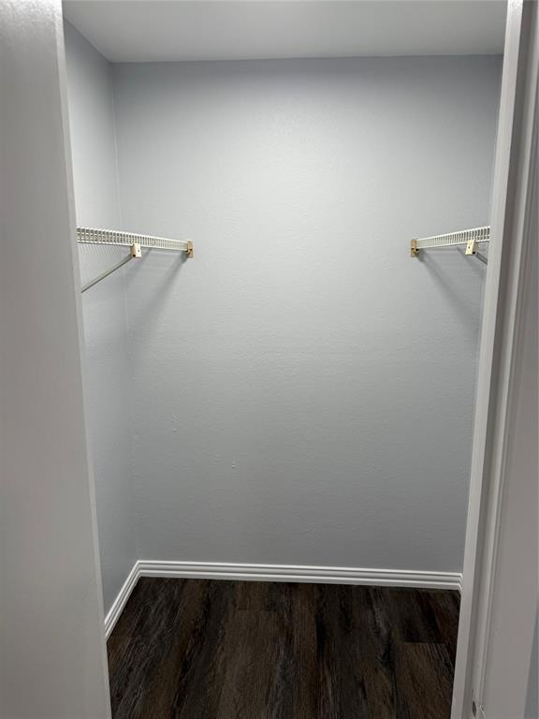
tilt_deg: -11.3
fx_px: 498
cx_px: 270
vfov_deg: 71.6
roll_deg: +0.3
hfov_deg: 56.8
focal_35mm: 24
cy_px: 360
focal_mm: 6.76
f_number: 1.78
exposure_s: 1/120
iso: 125
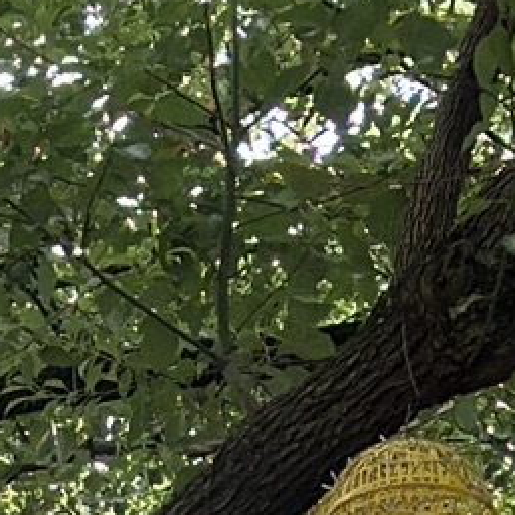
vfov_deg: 5.0
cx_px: 404
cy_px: 1632
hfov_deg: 5.3
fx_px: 5588
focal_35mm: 332
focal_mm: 6.86
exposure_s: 1/100
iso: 125
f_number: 1.78
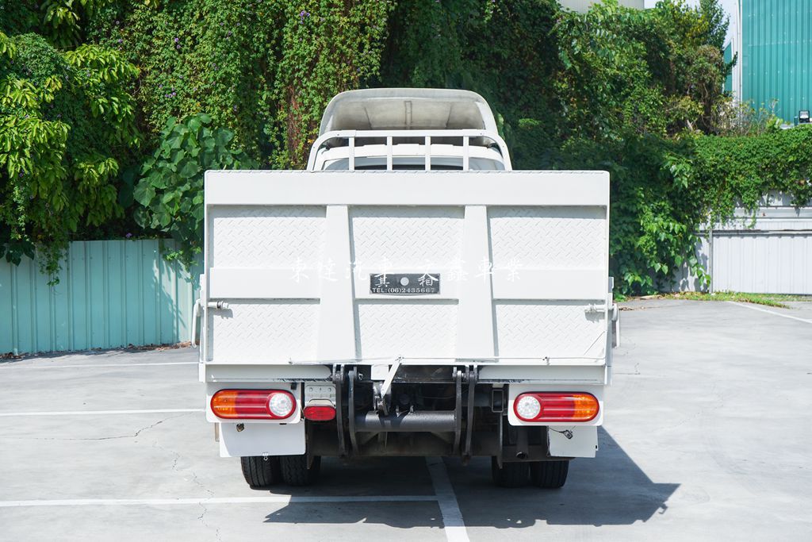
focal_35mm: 43
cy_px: 271
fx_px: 970
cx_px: 406
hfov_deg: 45.4
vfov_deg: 31.2
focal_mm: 43
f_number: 8
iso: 100
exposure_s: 1/320
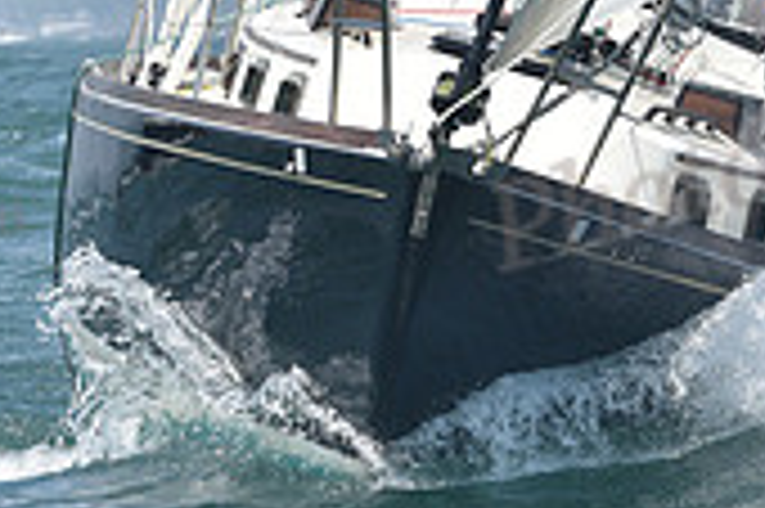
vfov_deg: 2.2
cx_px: 261
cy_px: -16
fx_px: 13056
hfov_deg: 3.4
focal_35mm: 615
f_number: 8
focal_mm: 180
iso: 320
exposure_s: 1/1000
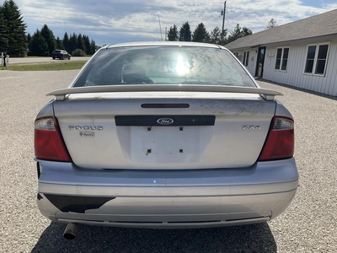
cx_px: 168
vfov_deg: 48.2
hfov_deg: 61.7
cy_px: 126
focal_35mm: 29
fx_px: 282
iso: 25
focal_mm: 3
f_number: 1.8
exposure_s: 1/2959
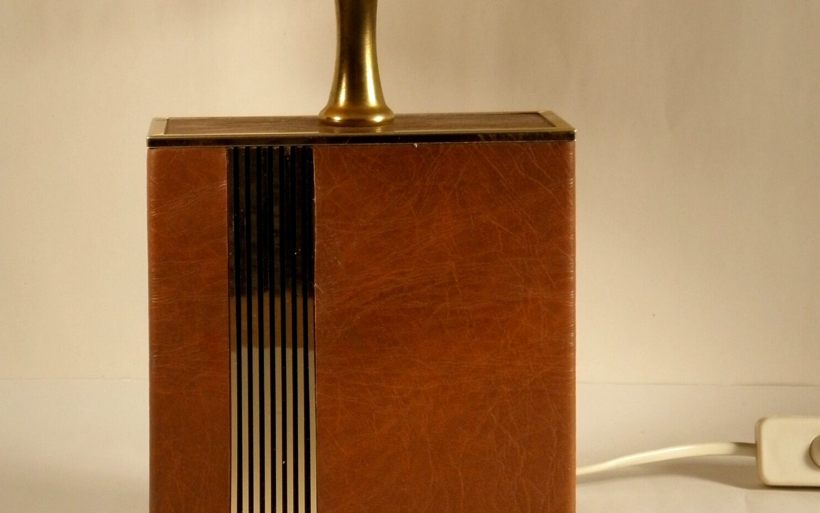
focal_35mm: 91
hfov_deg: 22.8
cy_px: -13
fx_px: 2034
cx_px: 349
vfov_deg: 14.1
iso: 125
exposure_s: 1/50
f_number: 4
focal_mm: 9.1
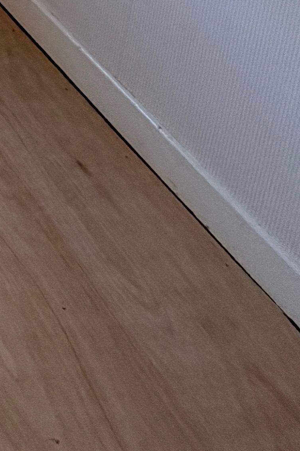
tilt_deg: -13.0
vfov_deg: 19.1
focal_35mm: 74
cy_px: -405
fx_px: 925
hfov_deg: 13.1
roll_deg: -0.4
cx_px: -453
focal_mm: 2.22
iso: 160
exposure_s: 1/121
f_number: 2.2
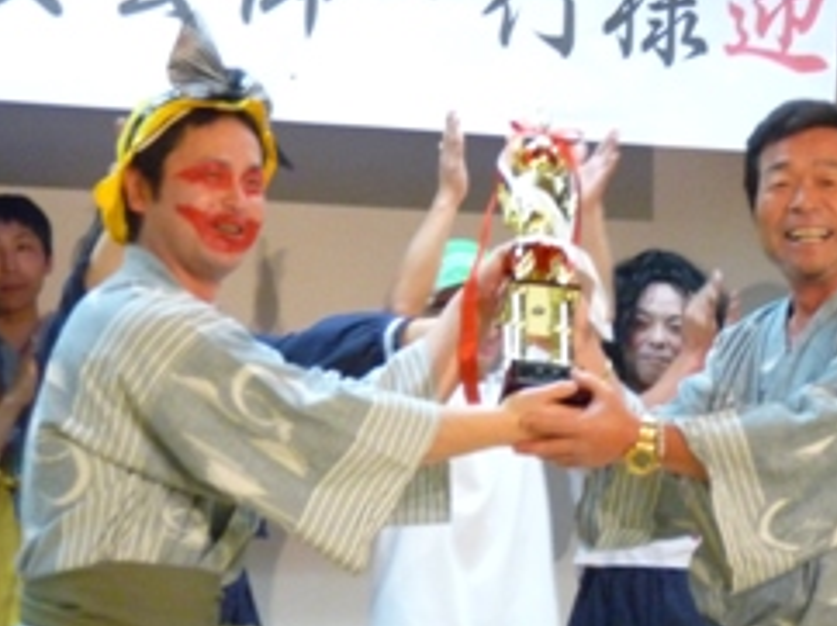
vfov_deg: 11.5
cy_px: 335
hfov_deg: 15.2
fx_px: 3116
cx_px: 602
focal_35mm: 129
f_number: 3.4
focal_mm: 13.8
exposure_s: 1/80
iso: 800
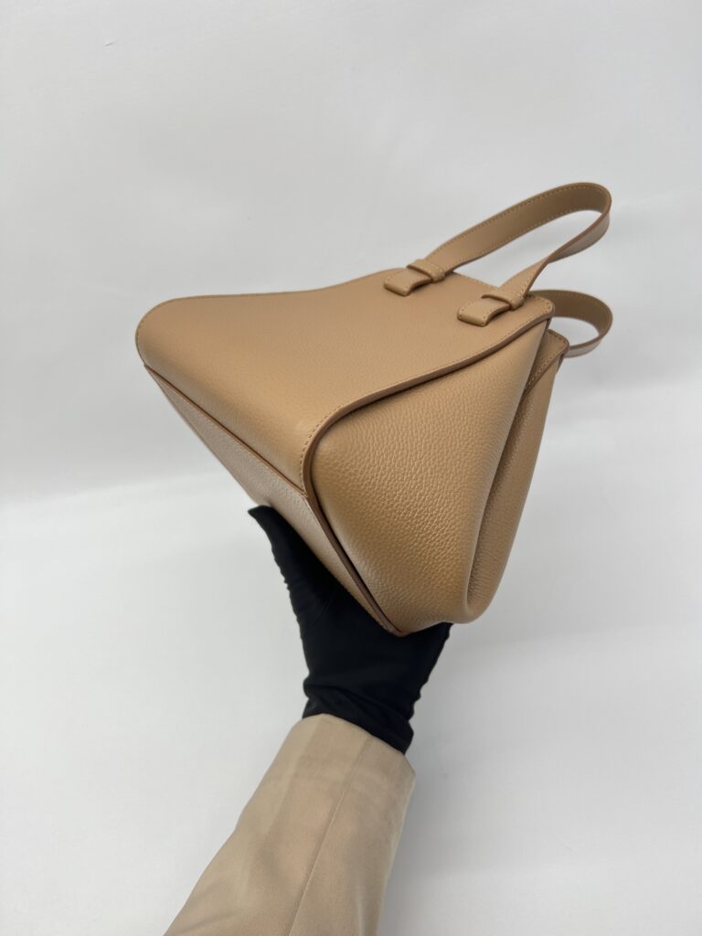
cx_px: 351
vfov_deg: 67.3
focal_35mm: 26
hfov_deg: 53.1
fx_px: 703
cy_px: 468
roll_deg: +11.7
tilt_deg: -40.8
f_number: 1.5
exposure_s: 1/110
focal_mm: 5.7
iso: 32
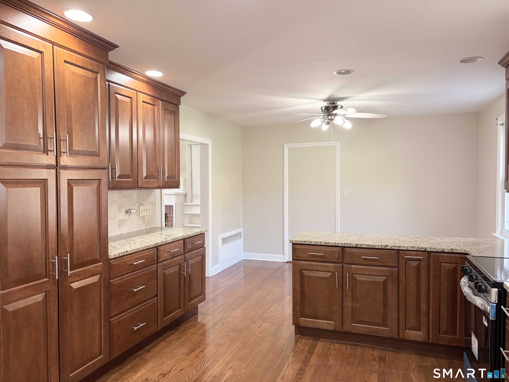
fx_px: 382
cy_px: 191
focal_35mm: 26
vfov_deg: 53.1
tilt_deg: -1.2
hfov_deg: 67.3
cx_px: 254
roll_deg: +1.7
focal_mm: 5.96
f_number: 1.6
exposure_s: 1/60
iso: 125
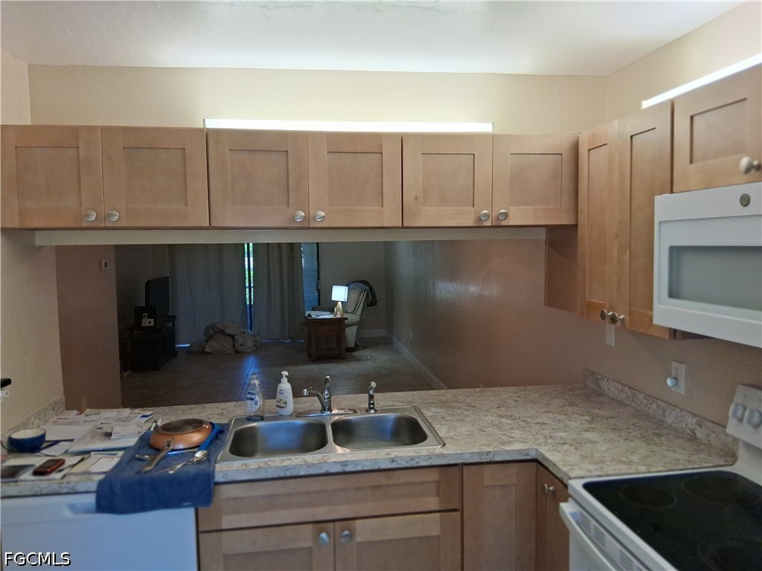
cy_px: 286
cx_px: 381
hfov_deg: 67.3
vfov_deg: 53.1
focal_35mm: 26
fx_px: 572
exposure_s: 1/120
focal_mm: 3.98
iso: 125
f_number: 1.8
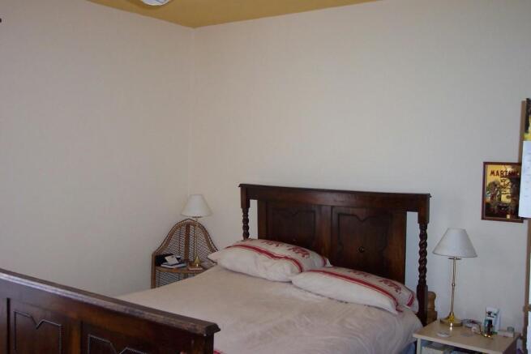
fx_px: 561
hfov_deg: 50.7
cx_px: 266
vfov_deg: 35.1
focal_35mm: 38
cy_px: 177
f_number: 2.8
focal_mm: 8
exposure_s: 1/30
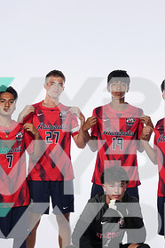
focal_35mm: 95
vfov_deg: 21.4
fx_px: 653
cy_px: 168
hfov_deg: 14.4
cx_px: 94
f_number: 8
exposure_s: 1/250
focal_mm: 59
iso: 800
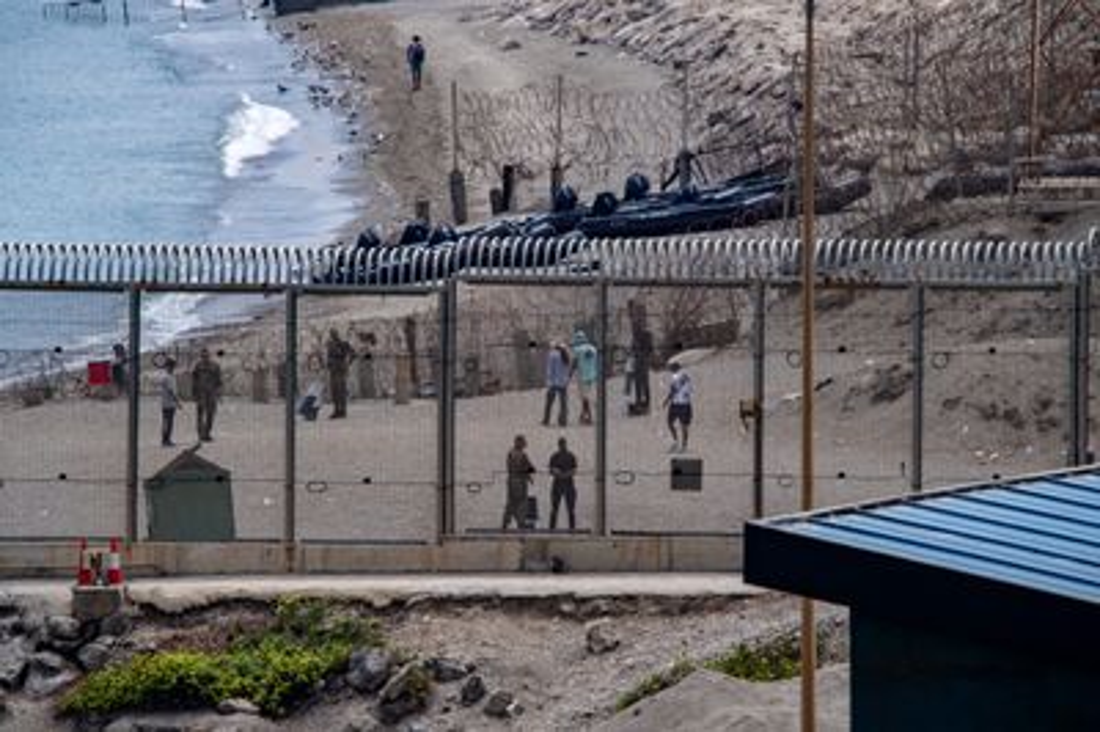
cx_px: 550
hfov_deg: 3.4
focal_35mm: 600
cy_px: 366
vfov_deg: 2.3
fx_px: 18318
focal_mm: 600
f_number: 13
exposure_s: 1/320
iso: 100
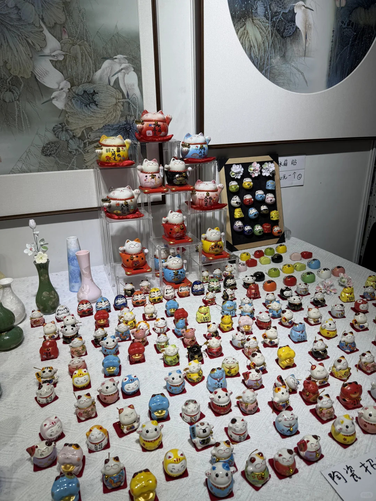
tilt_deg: -20.3
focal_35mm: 24
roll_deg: +1.4
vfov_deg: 71.6
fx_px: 348
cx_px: 188
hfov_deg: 56.8
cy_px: 250
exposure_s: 1/1060
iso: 80
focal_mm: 6.76
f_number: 1.78
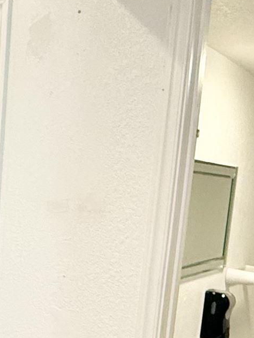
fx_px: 665
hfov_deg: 20.6
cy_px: 317
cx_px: -27
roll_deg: -2.3
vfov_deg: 27.3
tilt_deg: -10.3
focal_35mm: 68
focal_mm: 2.22
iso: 320
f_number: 2.2
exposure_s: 1/60
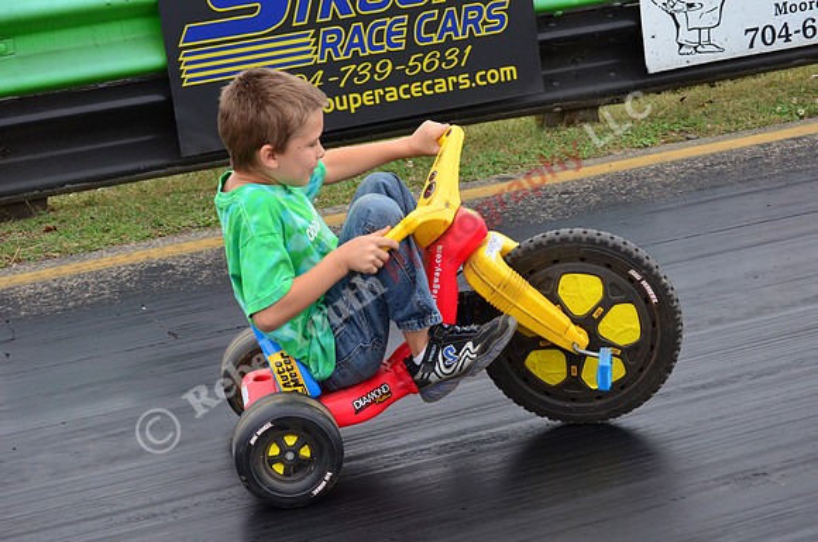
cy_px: 271
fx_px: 2041
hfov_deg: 22.7
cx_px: 409
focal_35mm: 90
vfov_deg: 15.1
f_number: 8
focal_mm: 60
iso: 1000
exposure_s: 1/1000
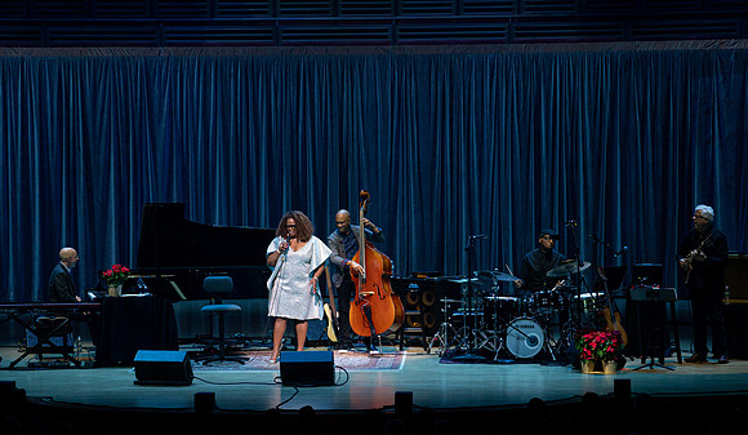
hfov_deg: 15.6
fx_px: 2732
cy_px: 286
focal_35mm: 137
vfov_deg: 9.1
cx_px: 331
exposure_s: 1/250
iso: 2500
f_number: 6.3
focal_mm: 115
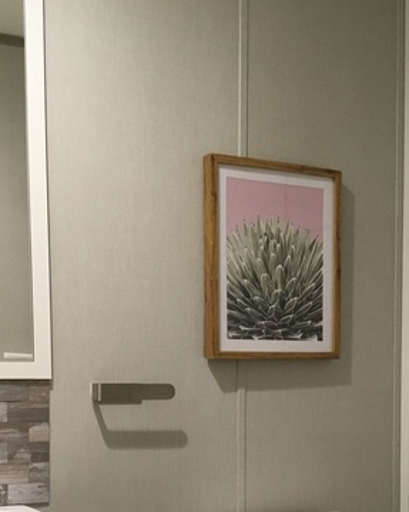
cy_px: 435
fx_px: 817
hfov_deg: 28.1
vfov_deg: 33.4
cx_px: 211
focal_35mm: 54
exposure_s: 1/30
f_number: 2.4
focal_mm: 3.3
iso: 160
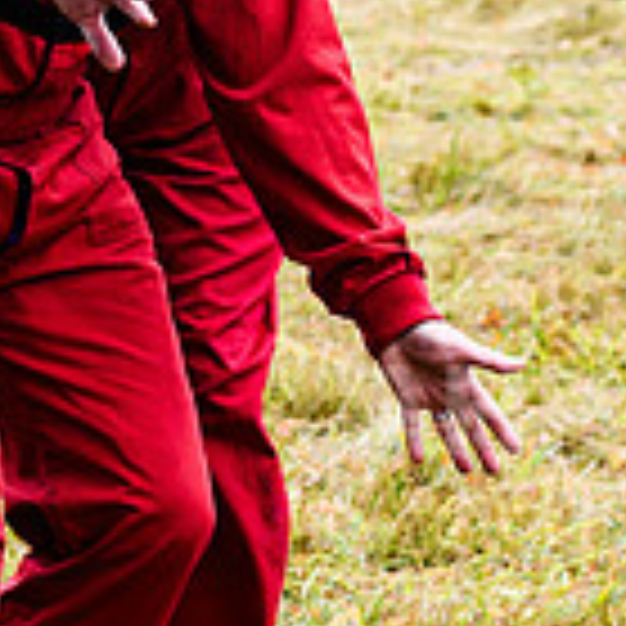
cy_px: -74
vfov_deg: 3.7
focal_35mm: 474
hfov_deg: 3.7
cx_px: 128
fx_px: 9698
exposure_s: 1/1000
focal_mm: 70
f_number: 4.5
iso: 400
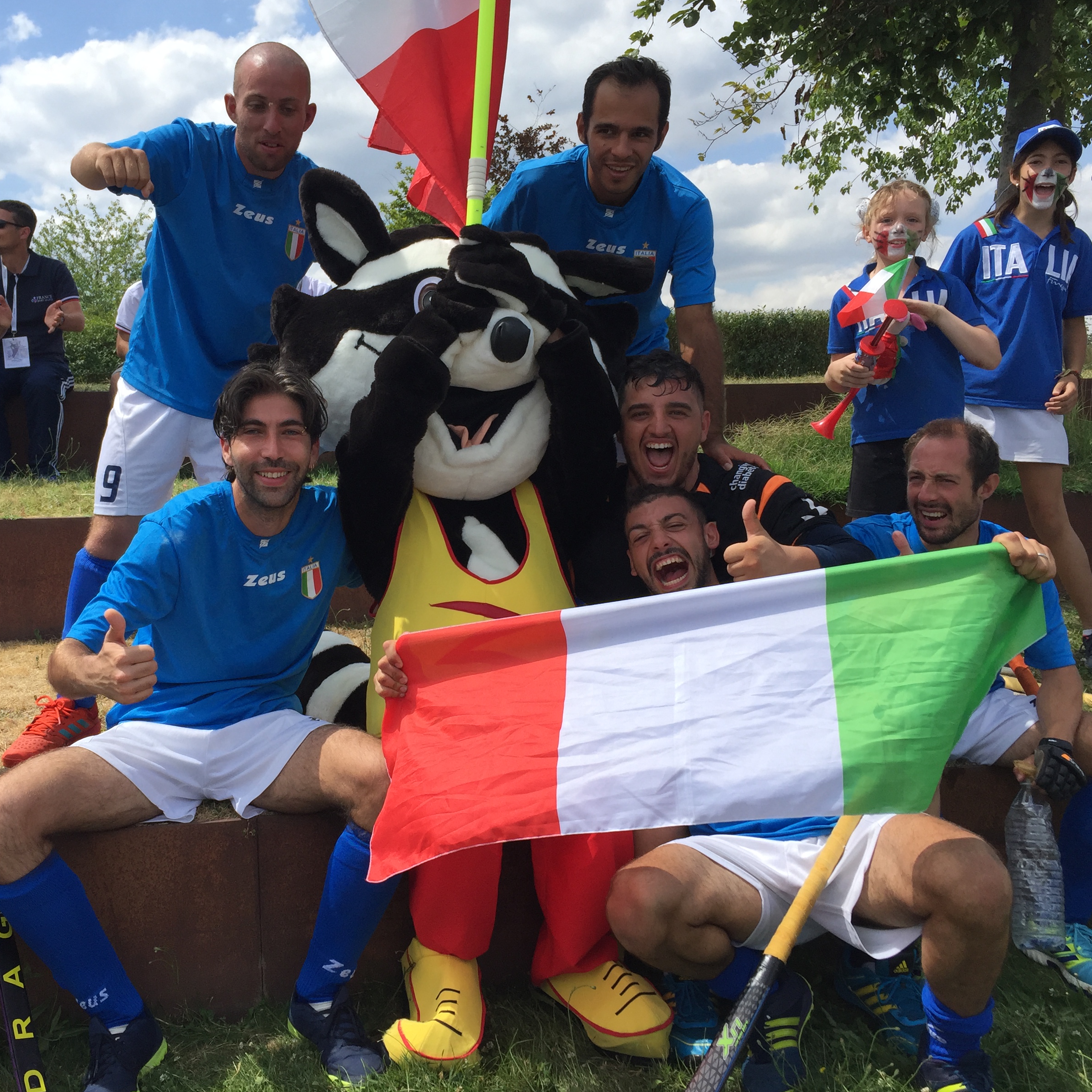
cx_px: 418
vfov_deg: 47.2
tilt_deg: -2.7
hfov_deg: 46.8
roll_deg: +0.3
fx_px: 1249
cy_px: 547
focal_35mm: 35
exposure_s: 1/1582
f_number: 2.2
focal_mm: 4.15
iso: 32
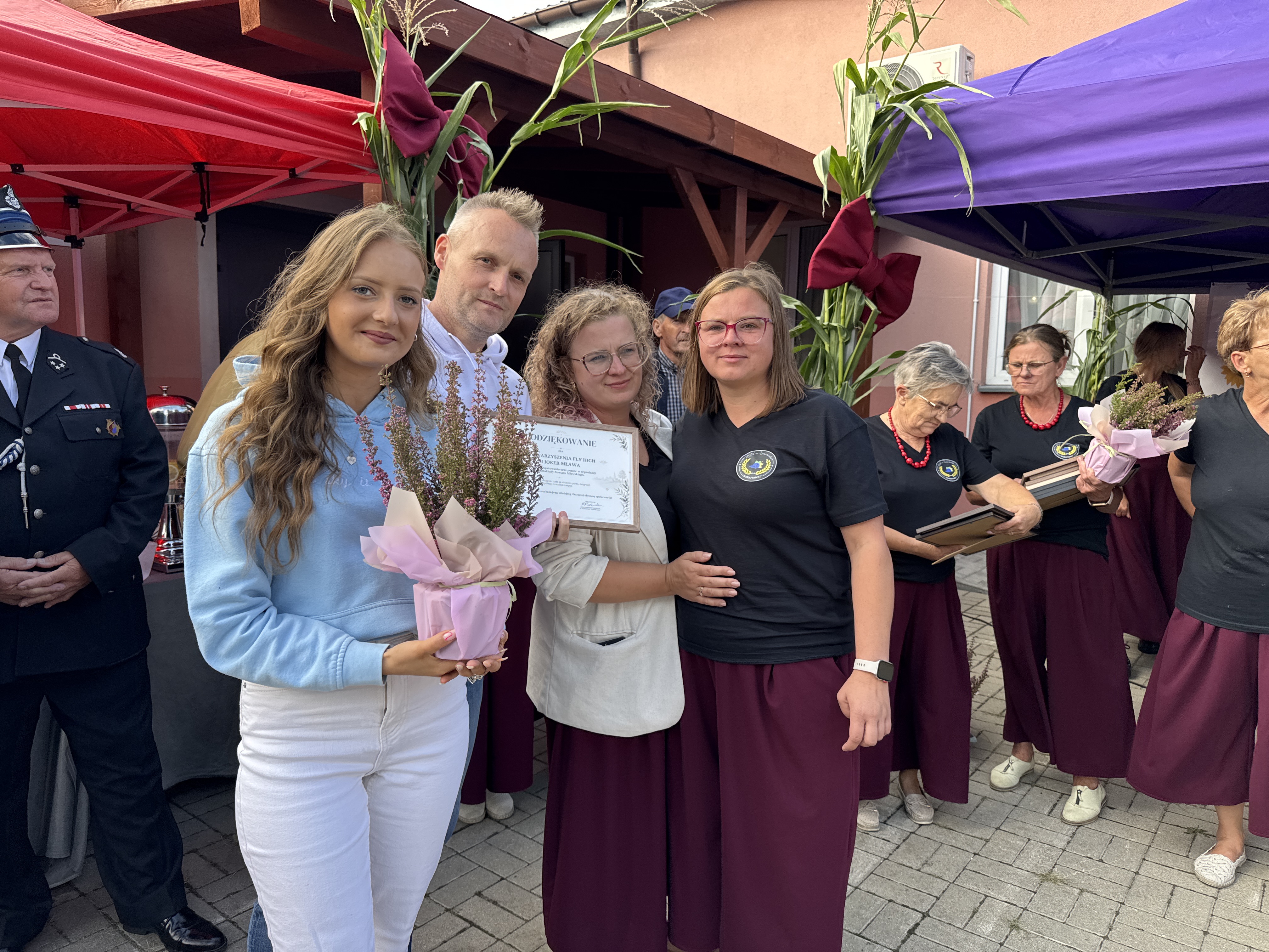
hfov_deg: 71.6
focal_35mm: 24
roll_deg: +0.3
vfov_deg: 56.8
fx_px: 880
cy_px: 476
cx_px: 634
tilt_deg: -5.6
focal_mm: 6.76
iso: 80
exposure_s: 1/470
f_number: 1.78
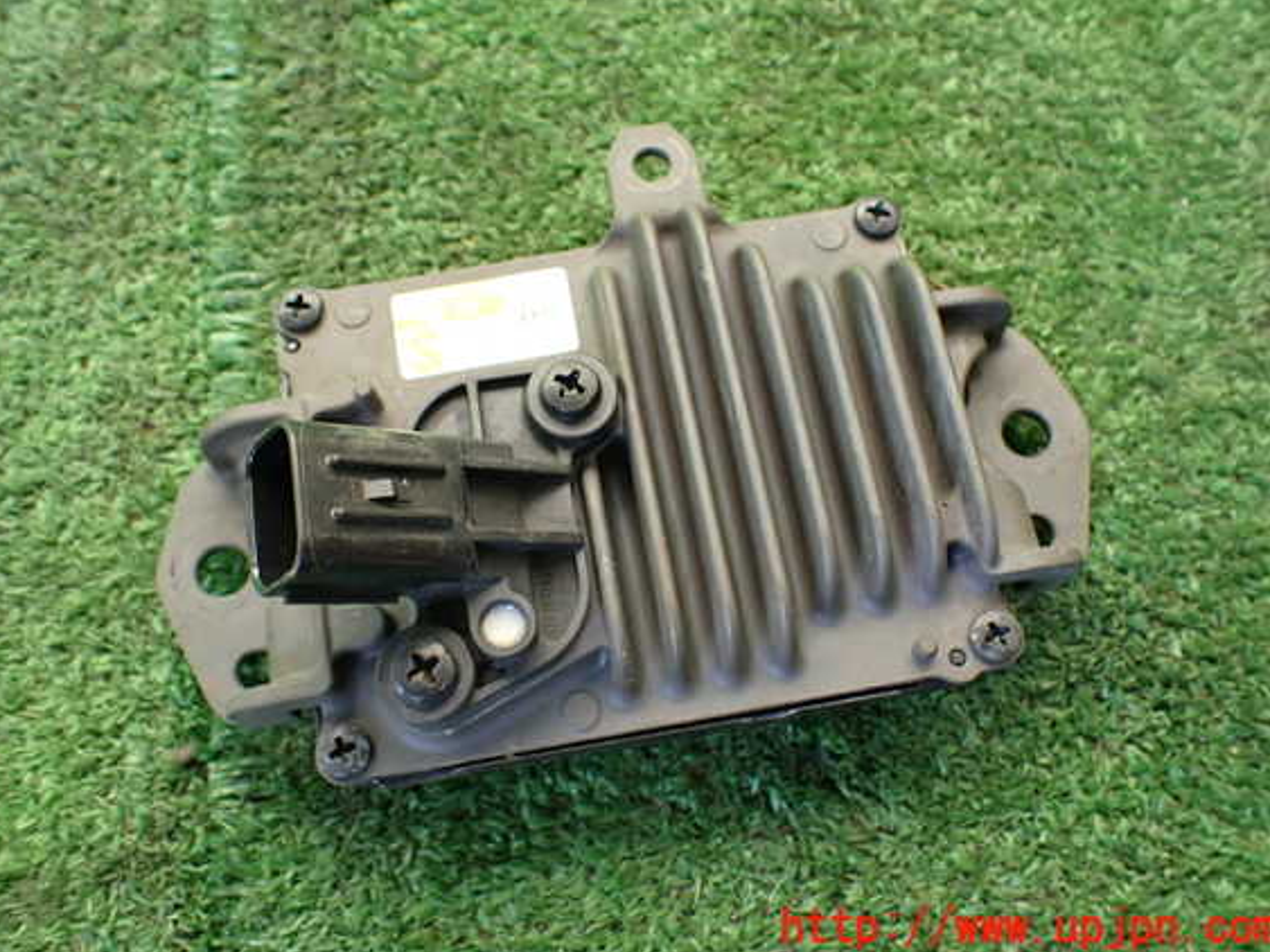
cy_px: 449
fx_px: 1174
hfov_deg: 56.8
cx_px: 614
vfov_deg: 44.1
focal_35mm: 32
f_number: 2.3
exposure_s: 1/125
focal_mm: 5.4
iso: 250
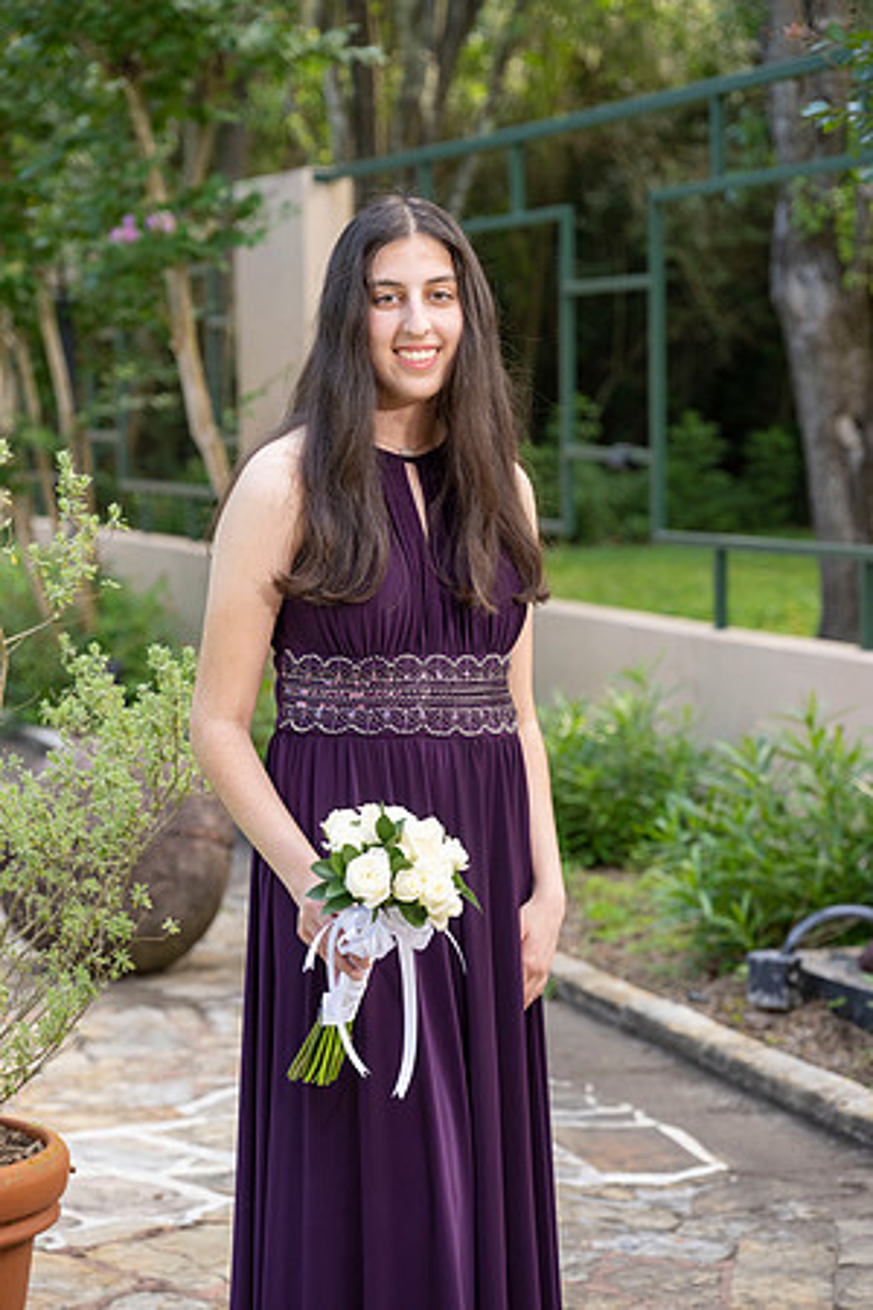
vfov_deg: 22.1
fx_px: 3346
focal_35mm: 92
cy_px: 655
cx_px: 436
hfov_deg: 14.9
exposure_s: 1/200
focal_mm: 92
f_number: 5
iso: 500
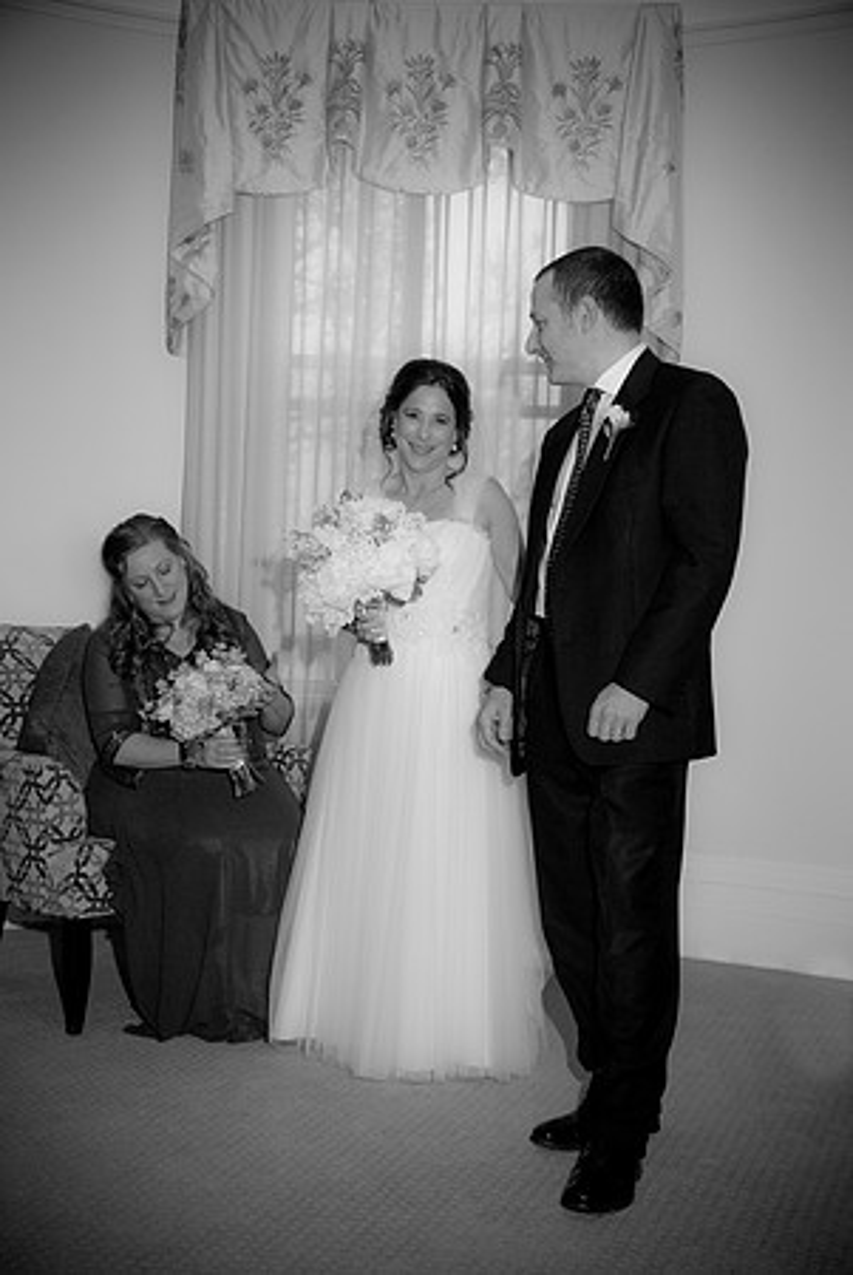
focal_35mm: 45
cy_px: 638
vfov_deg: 43.6
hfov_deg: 29.9
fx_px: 1596
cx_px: 426
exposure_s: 1/160
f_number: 5
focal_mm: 30
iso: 800
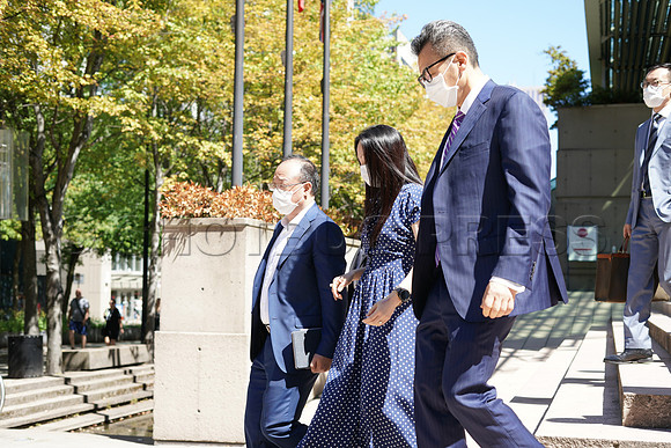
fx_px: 932
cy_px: 224
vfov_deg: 27.0
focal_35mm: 50
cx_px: 336
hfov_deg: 39.6
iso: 200
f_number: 4
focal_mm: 50
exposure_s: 1/500
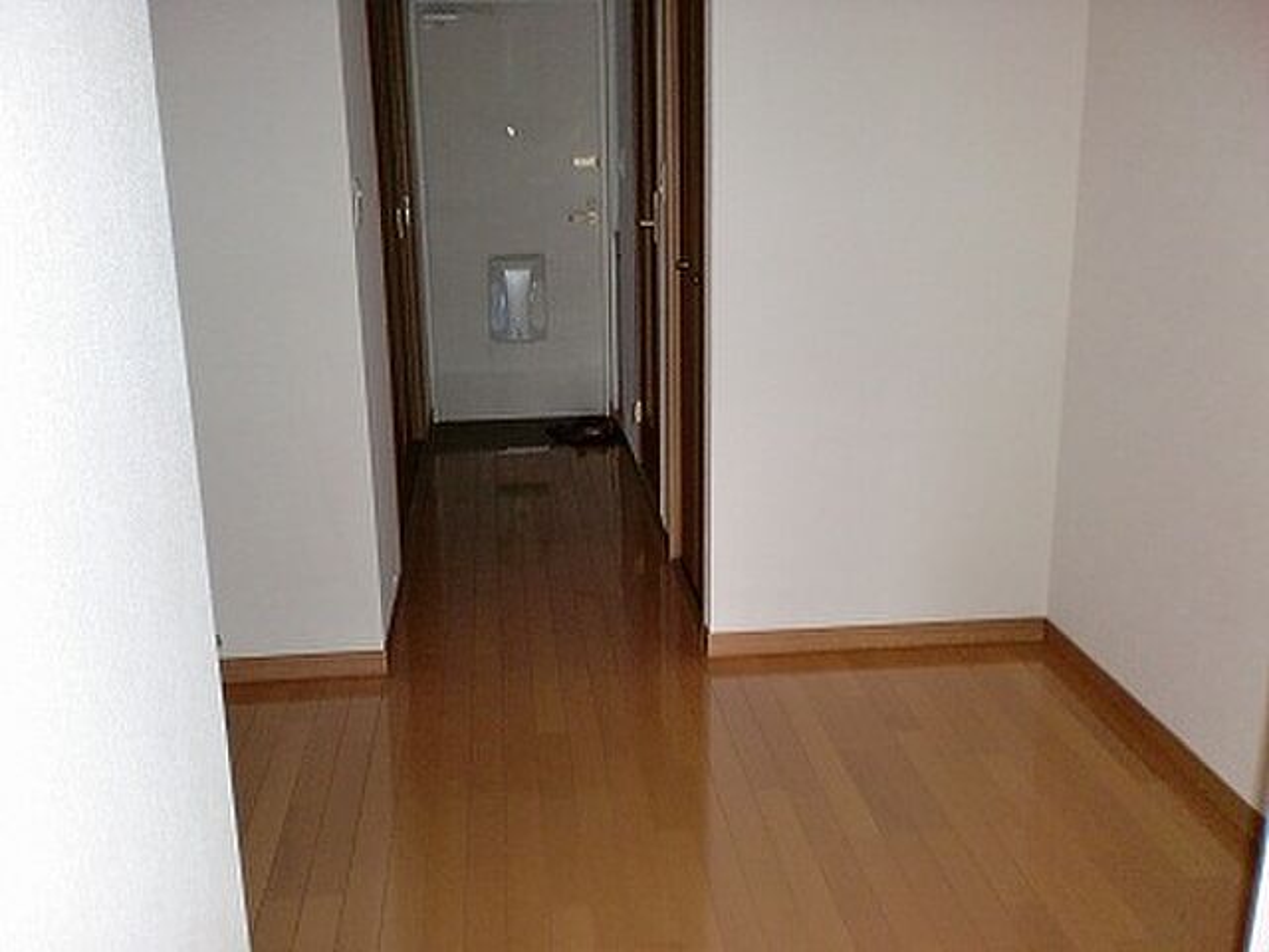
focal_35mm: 35
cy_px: 476
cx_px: 634
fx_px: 1283
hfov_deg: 52.6
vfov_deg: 40.7
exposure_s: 1/50
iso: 400
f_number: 3.1
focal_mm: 6.3
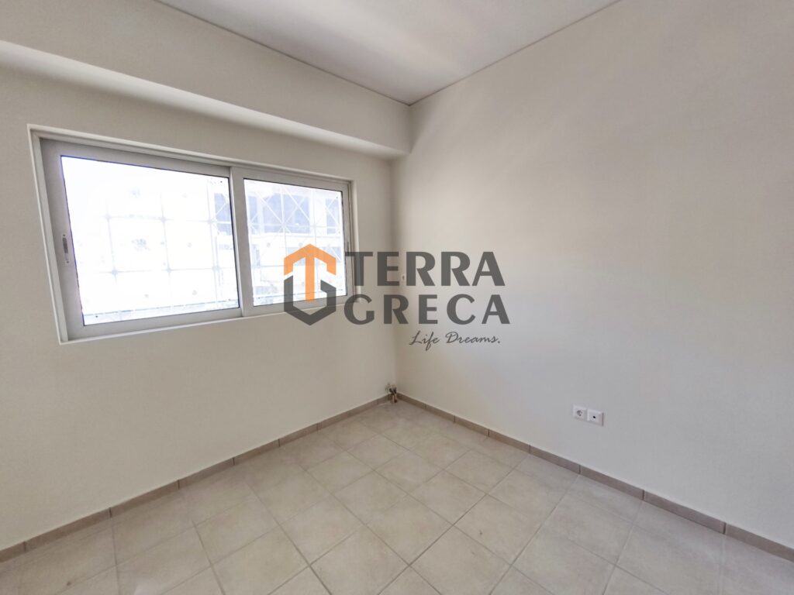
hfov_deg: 98.2
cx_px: 397
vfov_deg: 81.7
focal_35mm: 15
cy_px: 298
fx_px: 344
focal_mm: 1.91
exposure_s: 1/100
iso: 80
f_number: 2.2
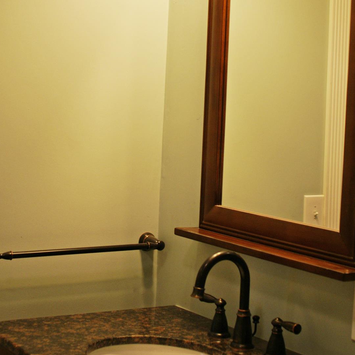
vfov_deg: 23.3
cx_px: 178
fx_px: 859
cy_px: 131
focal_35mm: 74
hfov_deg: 23.4
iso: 125
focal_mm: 28
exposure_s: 1/50
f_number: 2.8
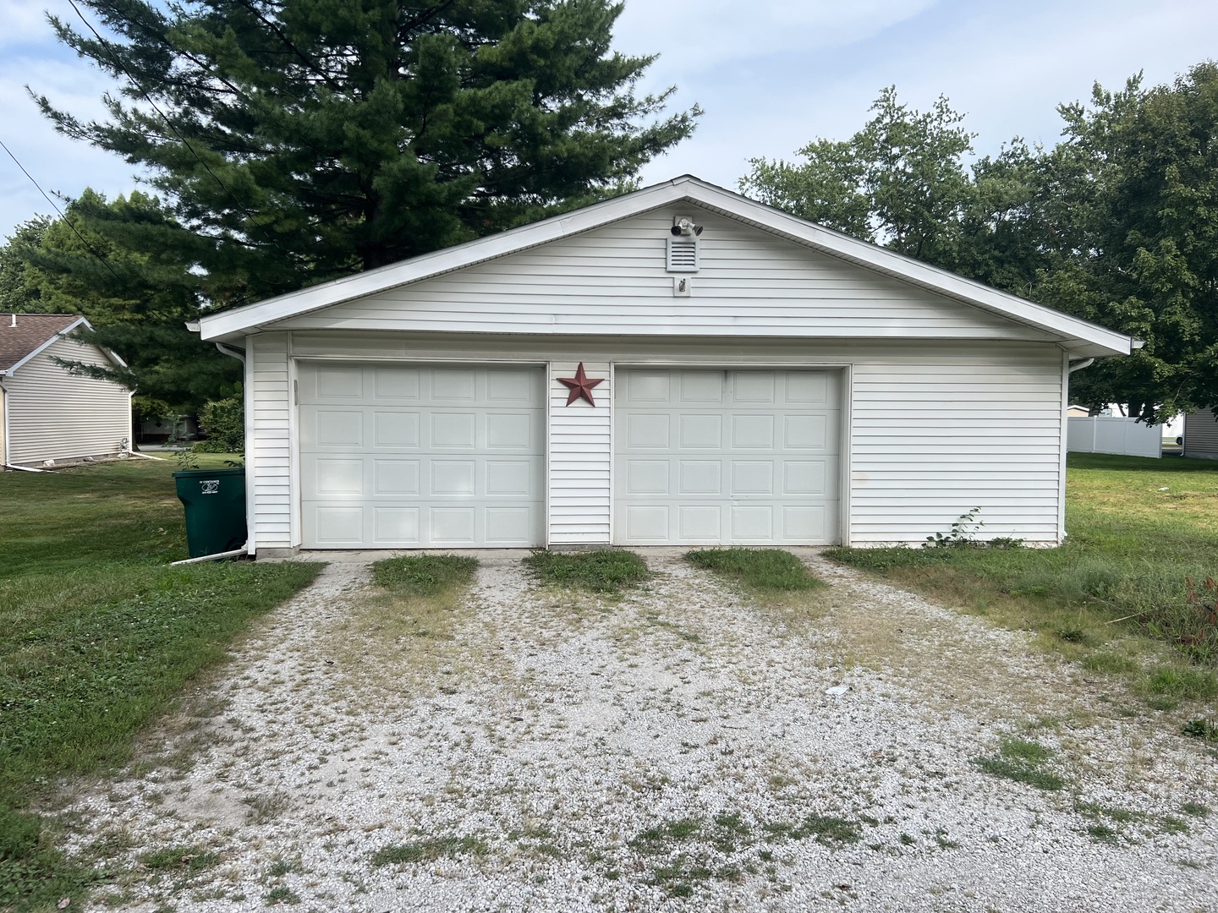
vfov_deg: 53.1
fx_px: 915
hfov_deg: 67.3
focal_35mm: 26
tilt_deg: -1.7
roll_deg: -1.0
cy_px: 456
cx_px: 609
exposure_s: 1/1779
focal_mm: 5.7
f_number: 1.5
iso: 50
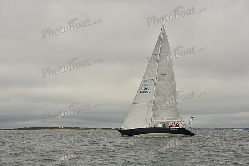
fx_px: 484
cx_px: 124
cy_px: 83
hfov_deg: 28.8
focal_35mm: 70
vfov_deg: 19.5
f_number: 10
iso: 320
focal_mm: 70
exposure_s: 1/800
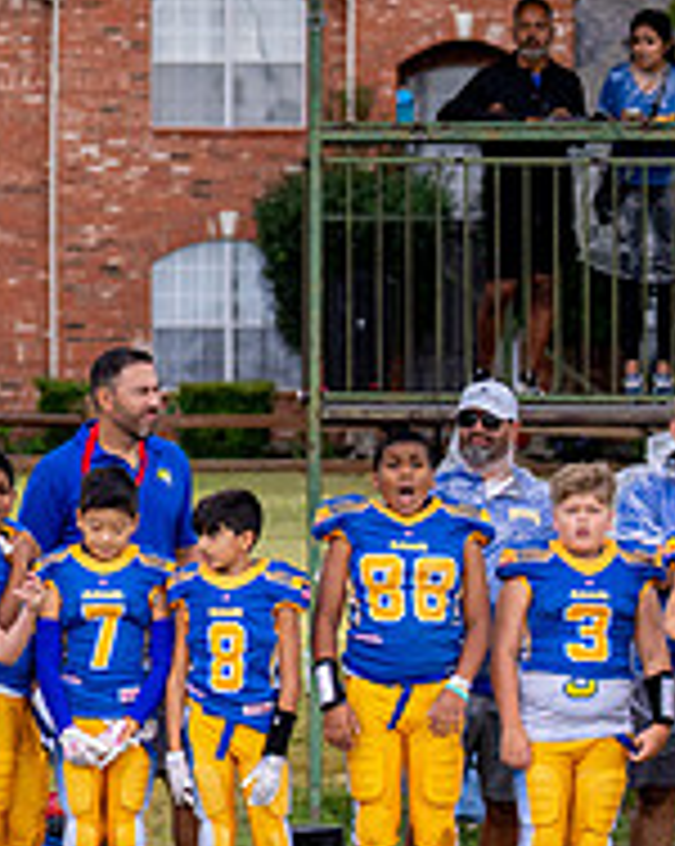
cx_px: 399
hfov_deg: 6.5
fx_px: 5928
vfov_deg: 8.2
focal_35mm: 237
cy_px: 598
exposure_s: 1/1250
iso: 500
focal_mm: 70
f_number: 2.8
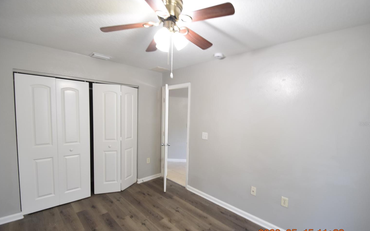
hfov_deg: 97.8
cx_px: 187
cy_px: 124
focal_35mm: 16
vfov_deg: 71.2
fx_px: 161
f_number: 3.5
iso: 800
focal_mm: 10
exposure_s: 1/15
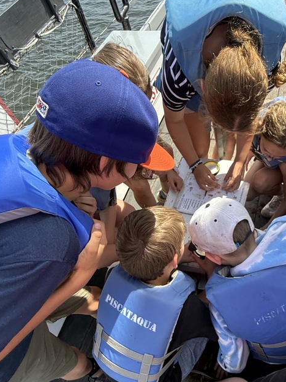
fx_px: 253
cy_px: 230
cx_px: 212
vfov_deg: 73.1
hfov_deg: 56.2
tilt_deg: -60.7
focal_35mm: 23
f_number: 2.2
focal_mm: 2.22
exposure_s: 1/451
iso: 64
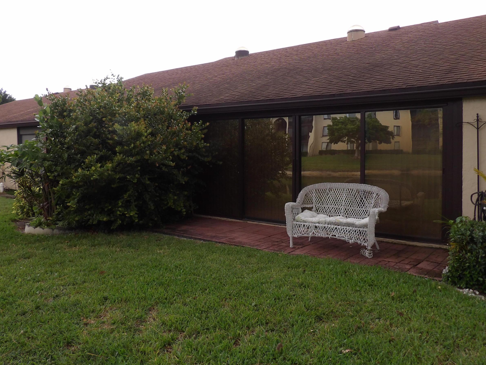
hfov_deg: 61.6
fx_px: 407
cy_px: 173
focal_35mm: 29
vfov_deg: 48.2
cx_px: 238
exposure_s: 1/356
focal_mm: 4.3
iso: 100
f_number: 3.2
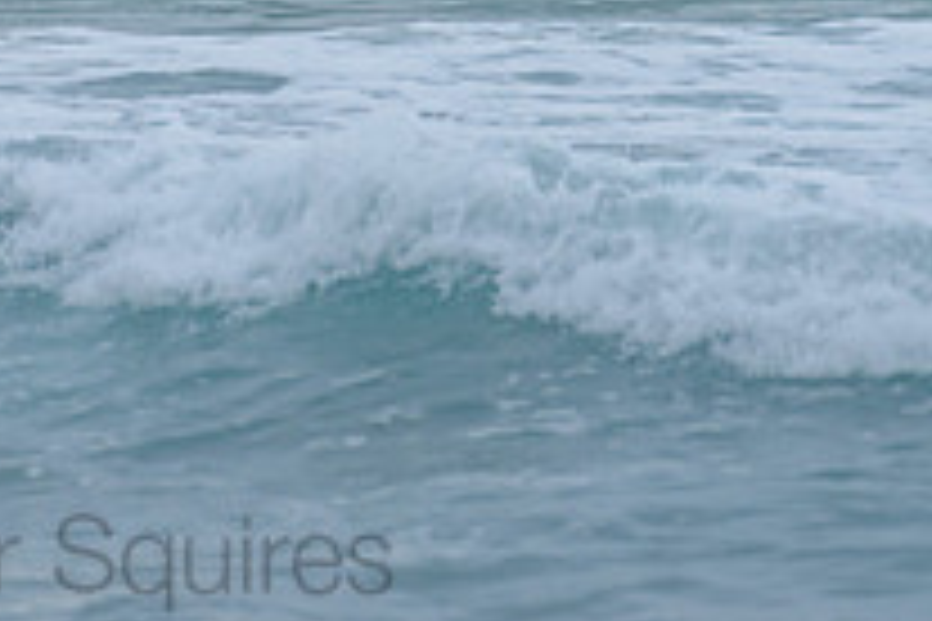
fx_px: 44474
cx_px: 49
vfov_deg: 0.8
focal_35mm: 1718
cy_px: -385
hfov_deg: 1.2
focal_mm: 500
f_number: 5.6
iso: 720
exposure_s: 1/1250
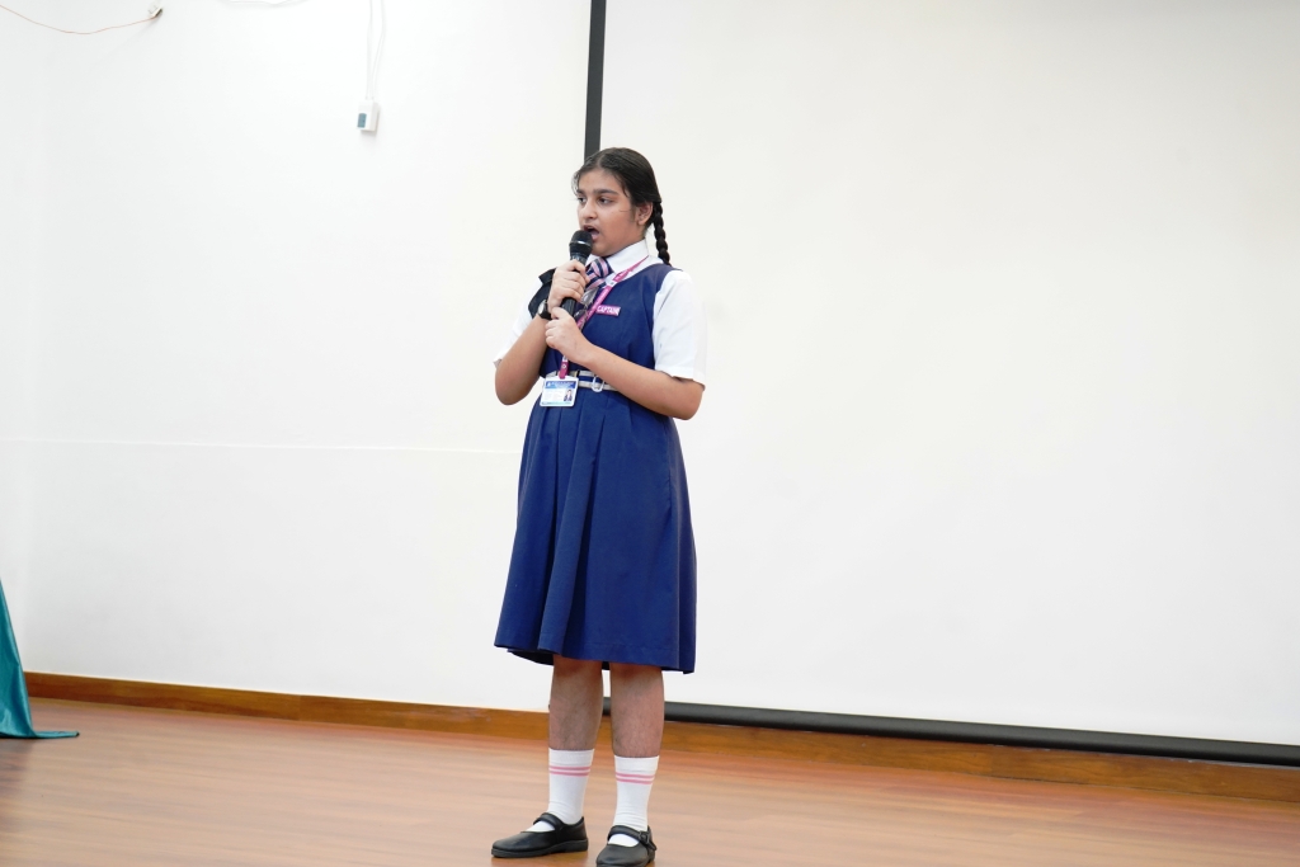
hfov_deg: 28.8
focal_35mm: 70
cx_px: 650
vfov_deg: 19.5
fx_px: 2528
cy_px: 434
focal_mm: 70
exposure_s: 1/80
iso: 5000
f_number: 5.6
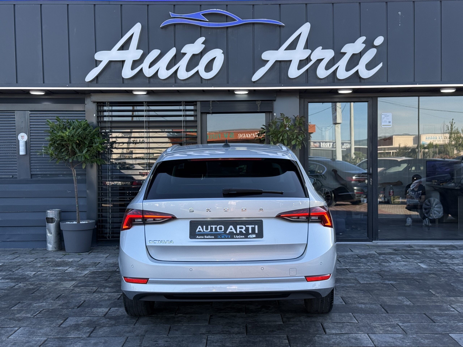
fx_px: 642
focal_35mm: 48
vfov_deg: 30.3
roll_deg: +0.8
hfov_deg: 39.7
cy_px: 174
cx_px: 232
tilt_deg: +0.4
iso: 64
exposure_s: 1/747
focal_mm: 6.76
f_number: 1.78
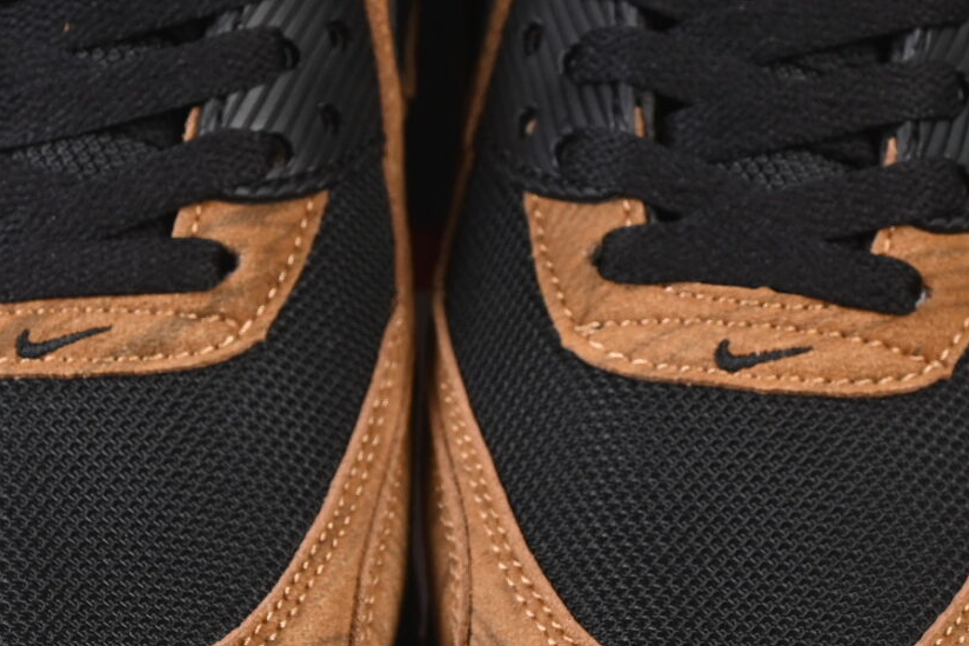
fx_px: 6270
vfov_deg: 5.9
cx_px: 427
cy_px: 299
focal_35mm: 233
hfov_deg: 8.8
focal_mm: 50
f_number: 6.3
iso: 160
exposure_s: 1/60
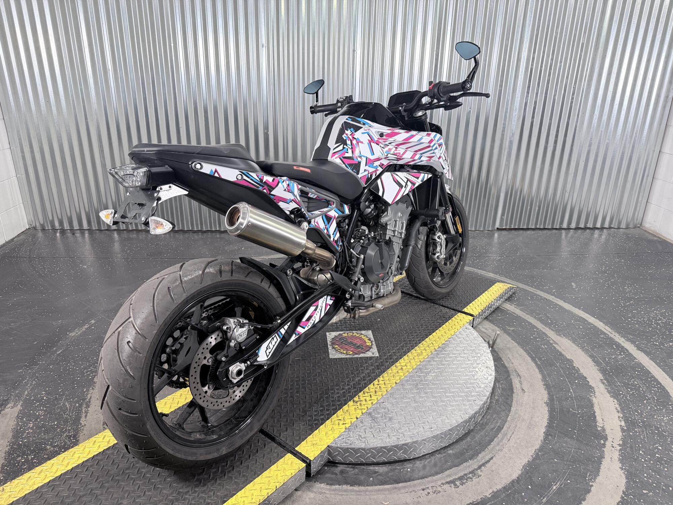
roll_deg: -1.2
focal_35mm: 24
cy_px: 252
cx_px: 336
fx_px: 467
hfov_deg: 71.6
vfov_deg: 56.8
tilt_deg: -21.0
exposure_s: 1/120
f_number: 1.78
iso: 400
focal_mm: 6.76
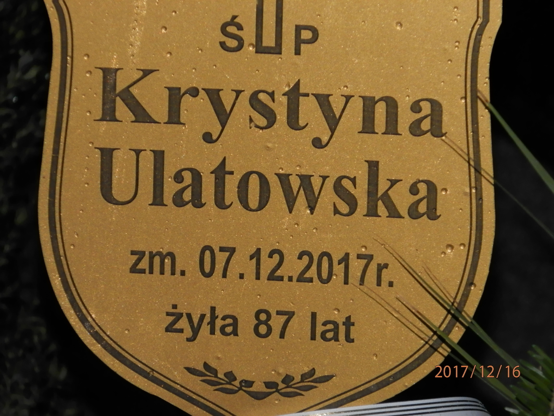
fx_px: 6354
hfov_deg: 5.0
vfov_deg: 3.7
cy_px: 208
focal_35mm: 397
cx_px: 277
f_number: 5.7
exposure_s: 1/250
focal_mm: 70.9
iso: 400
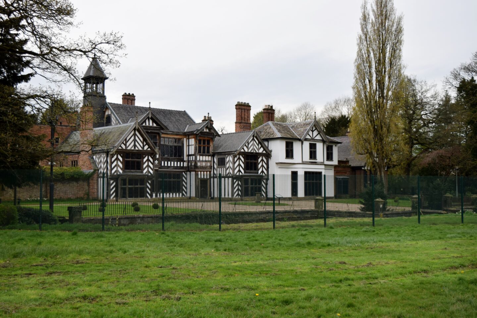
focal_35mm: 42
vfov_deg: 31.9
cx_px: 238
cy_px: 159
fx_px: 556
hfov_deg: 46.4
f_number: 5.6
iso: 400
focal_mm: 28
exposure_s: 1/1250
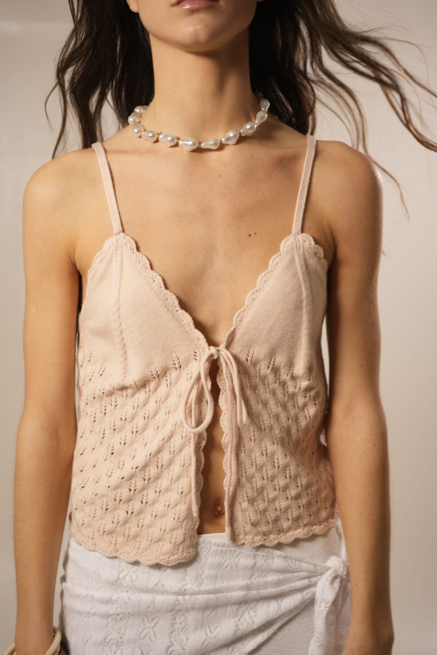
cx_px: 218
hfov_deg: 27.0
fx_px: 910
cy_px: 328
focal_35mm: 50
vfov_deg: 39.6
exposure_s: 1/100
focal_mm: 50
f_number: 3.2
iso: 400
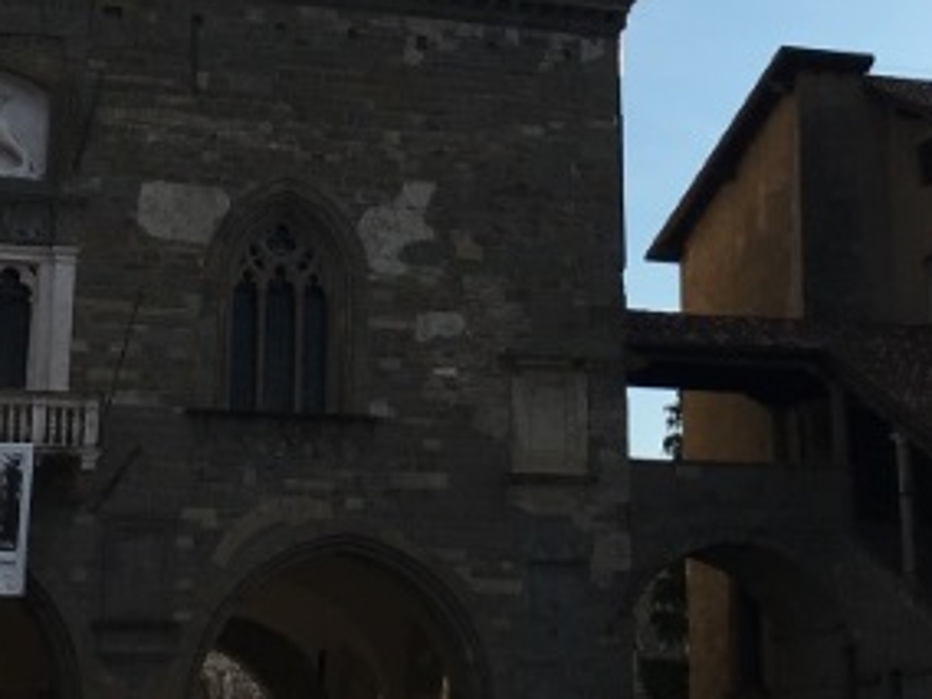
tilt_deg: +18.7
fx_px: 2665
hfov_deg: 19.8
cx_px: 624
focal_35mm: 99
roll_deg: +1.0
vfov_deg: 14.7
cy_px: 3
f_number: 2.2
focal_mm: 4.15
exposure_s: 1/1789
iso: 25
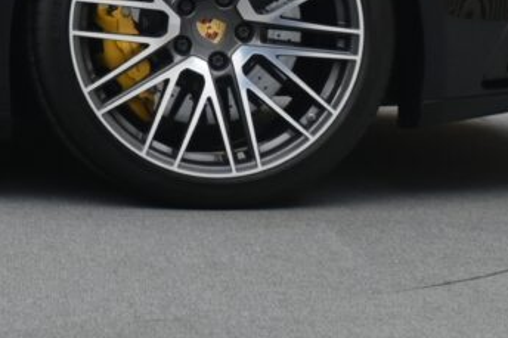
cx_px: -400
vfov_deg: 6.8
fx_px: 2774
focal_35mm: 197
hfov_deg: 9.9
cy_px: -243
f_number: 4.5
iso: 500
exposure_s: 1/40
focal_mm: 26.5
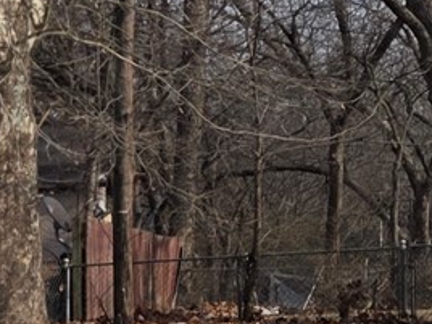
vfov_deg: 9.0
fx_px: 2059
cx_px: 1481
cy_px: 213
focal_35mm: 165
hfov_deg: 8.7
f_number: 1.7
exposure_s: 1/5608
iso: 80
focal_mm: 6.3
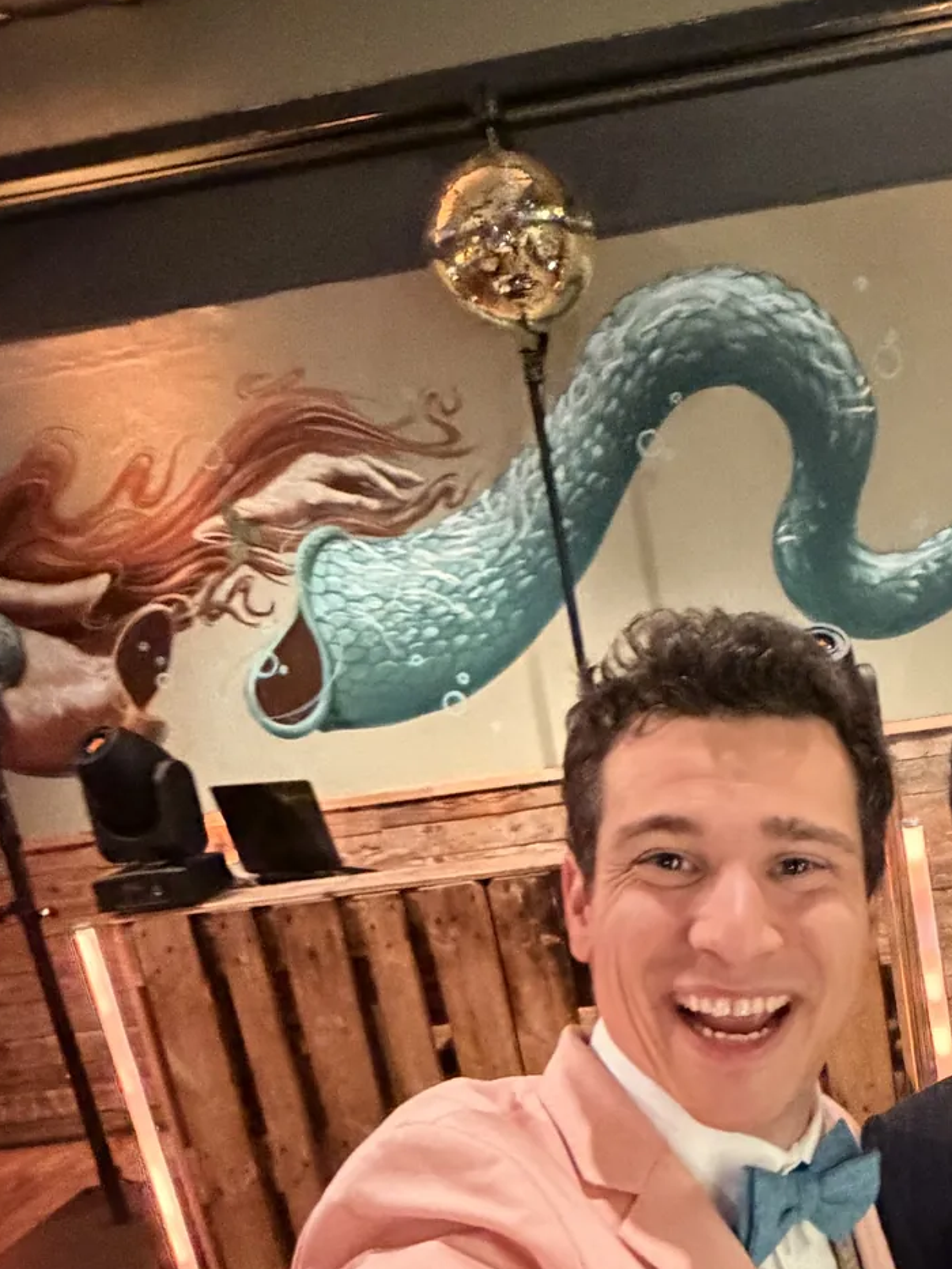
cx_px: 804
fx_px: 1320
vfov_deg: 49.6
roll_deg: +10.6
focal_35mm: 36
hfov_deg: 37.8
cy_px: 929
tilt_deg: -13.1
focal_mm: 2.22
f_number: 2.2
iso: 1250
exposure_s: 1/33
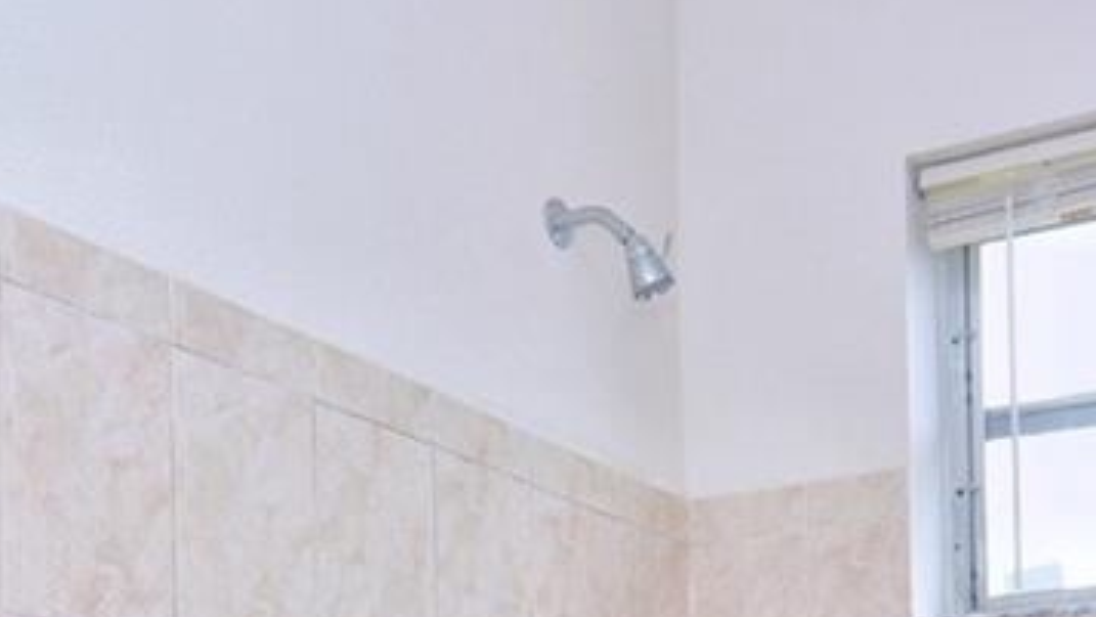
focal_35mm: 54
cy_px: 875
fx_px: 1570
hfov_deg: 38.5
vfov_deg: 19.8
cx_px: 537
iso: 320
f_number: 7.1
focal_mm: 12
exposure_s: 1/100
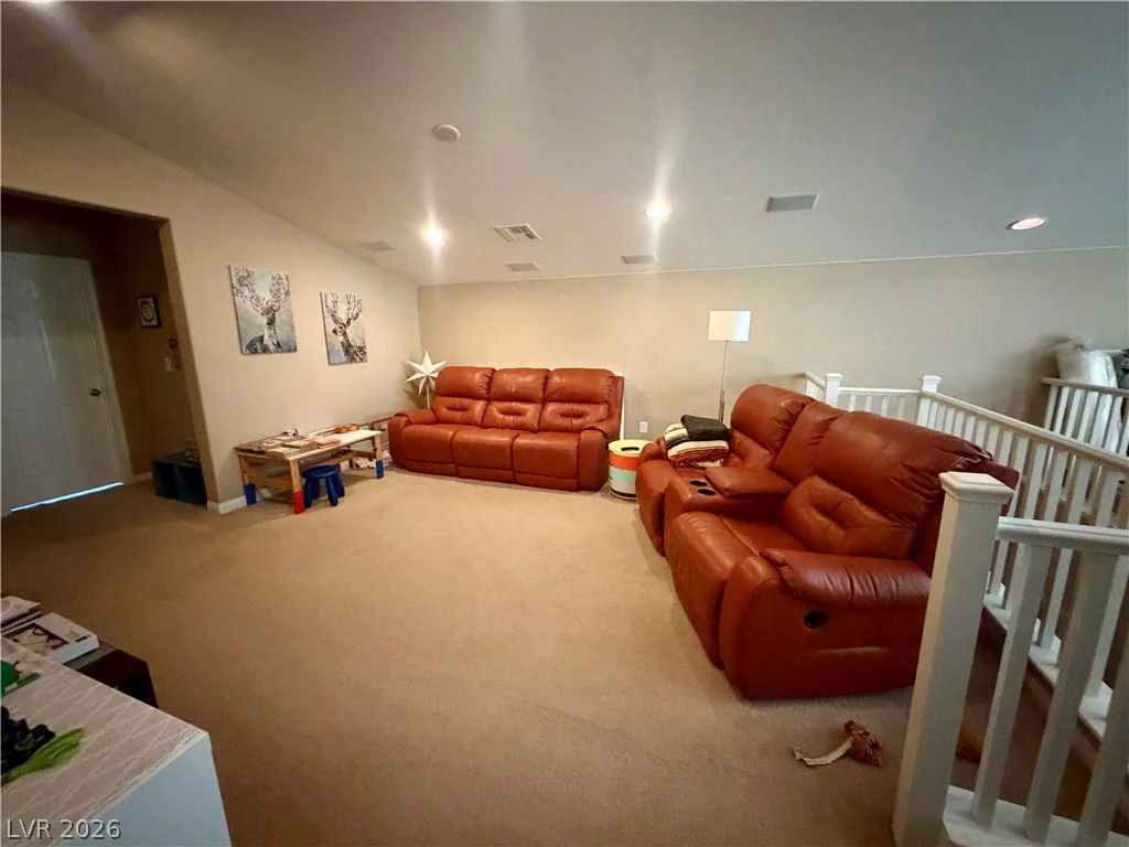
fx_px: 457
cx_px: 564
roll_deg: +0.1
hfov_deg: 102.1
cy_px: 424
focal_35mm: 14
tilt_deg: -11.0
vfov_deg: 85.7
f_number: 2.2
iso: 1250
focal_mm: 2.22
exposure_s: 1/30
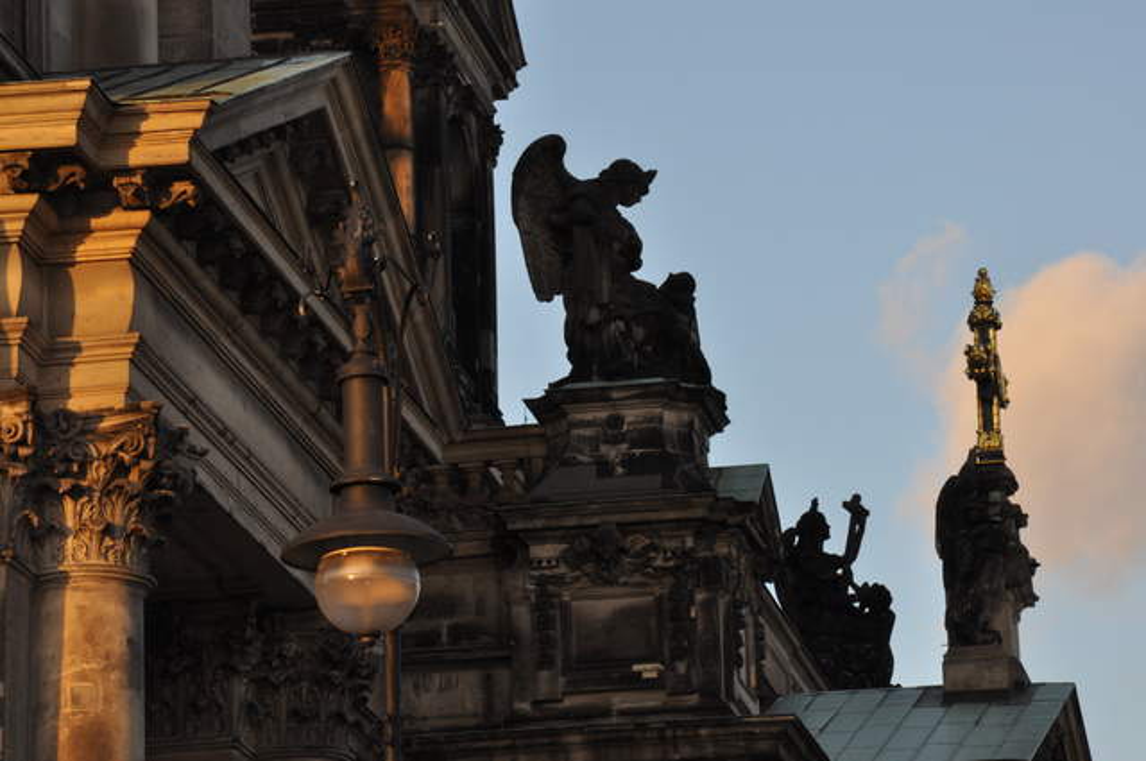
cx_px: 573
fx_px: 5007
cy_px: 380
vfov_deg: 8.7
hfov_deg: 13.1
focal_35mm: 158
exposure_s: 1/60
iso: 640
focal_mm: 105
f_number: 22
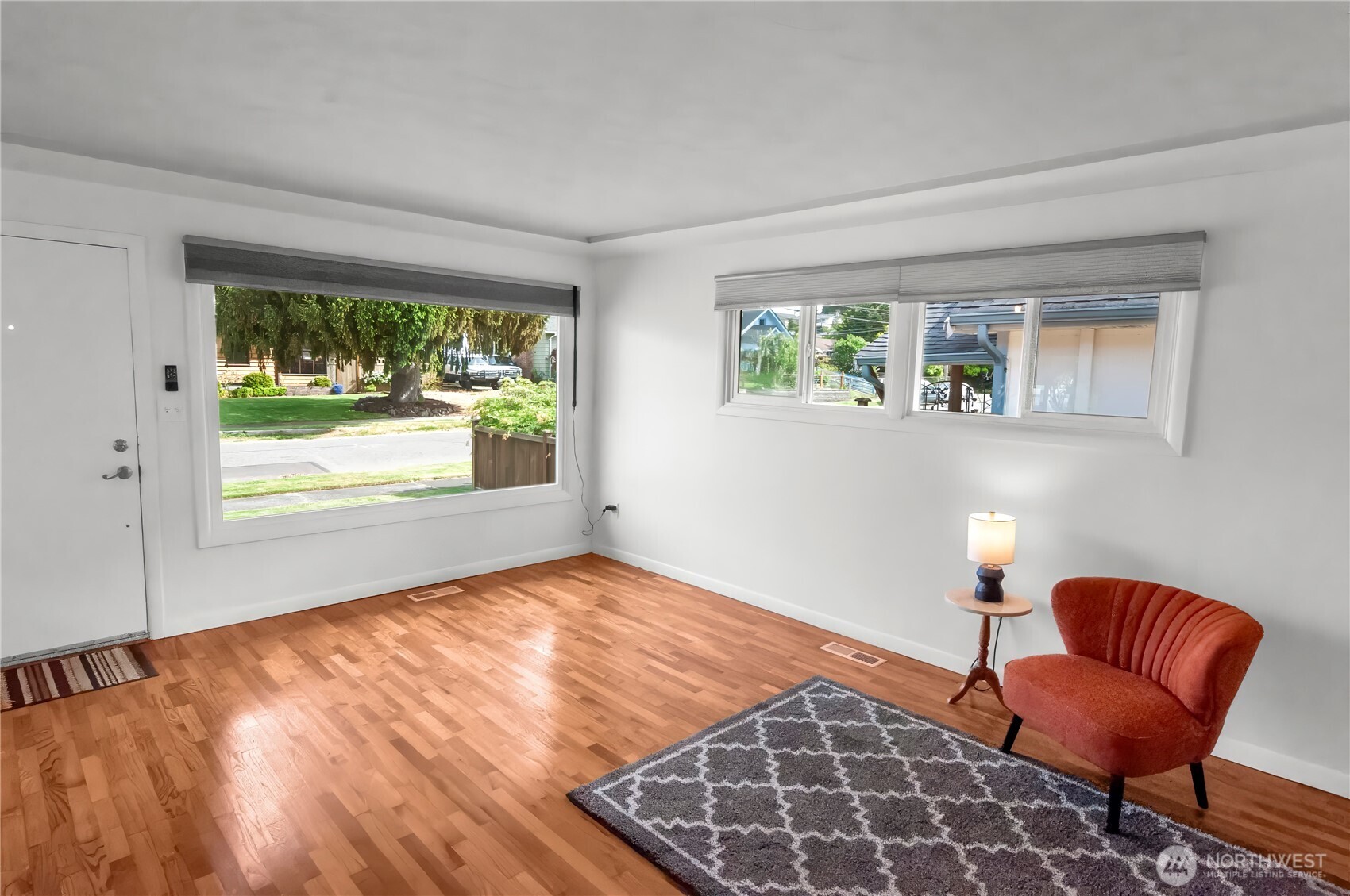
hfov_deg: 85.5
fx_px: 730
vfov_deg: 63.1
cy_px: 448
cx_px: 675
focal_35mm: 20
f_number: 9
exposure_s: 1/320
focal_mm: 13
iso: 3200
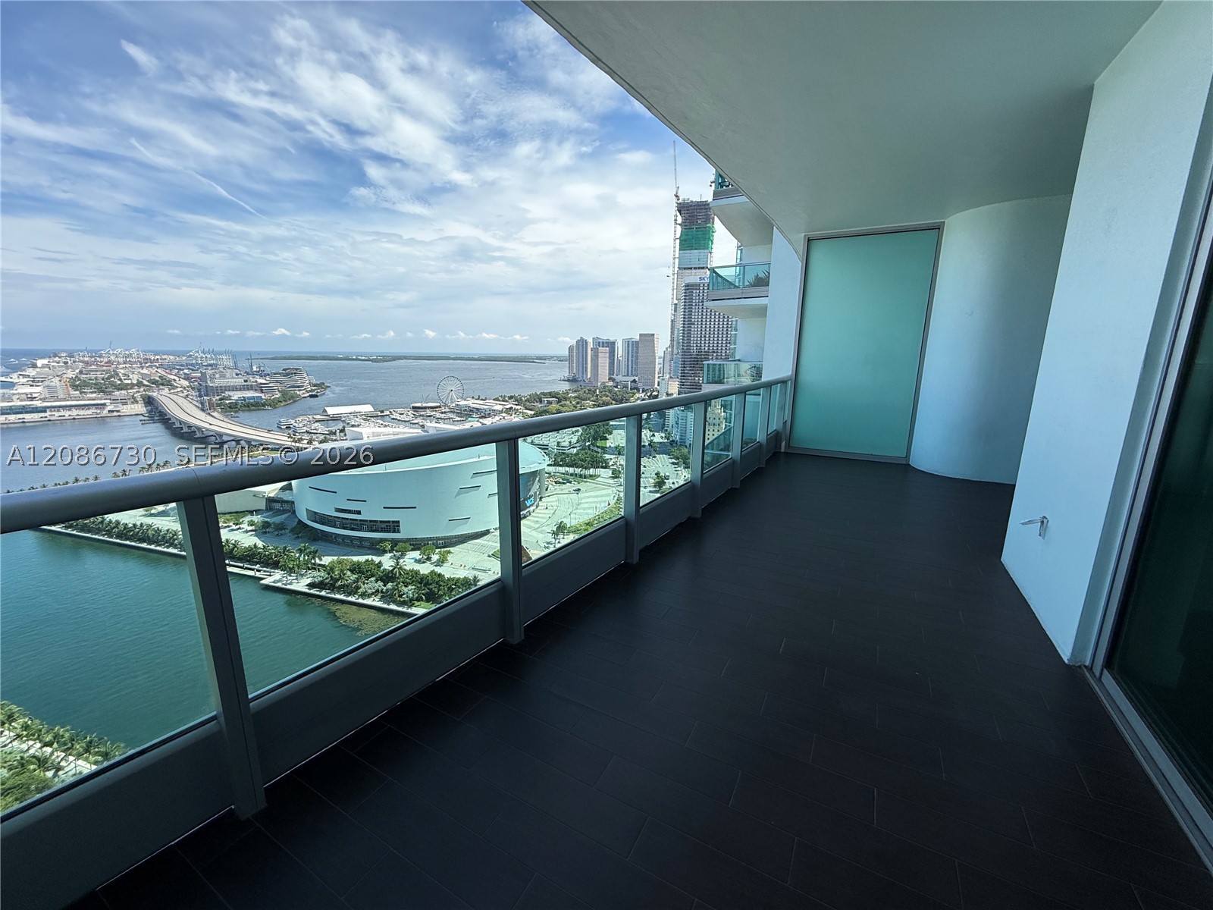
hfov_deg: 102.1
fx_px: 491
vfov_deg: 85.7
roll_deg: -0.8
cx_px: 606
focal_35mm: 14
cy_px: 455
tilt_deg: -11.1
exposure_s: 1/1534
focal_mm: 2.22
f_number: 2.2
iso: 50
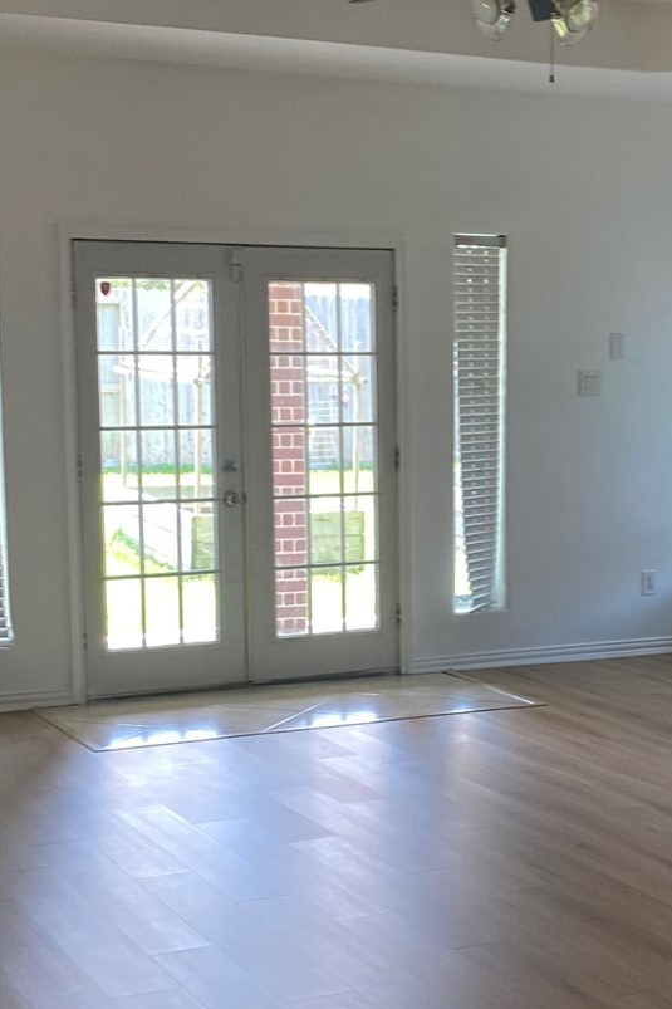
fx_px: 1933
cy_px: 553
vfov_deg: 29.2
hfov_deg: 19.3
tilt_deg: -5.3
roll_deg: +0.8
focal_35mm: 69
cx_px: 621
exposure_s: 1/60
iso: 64
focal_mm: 4.25
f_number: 1.8
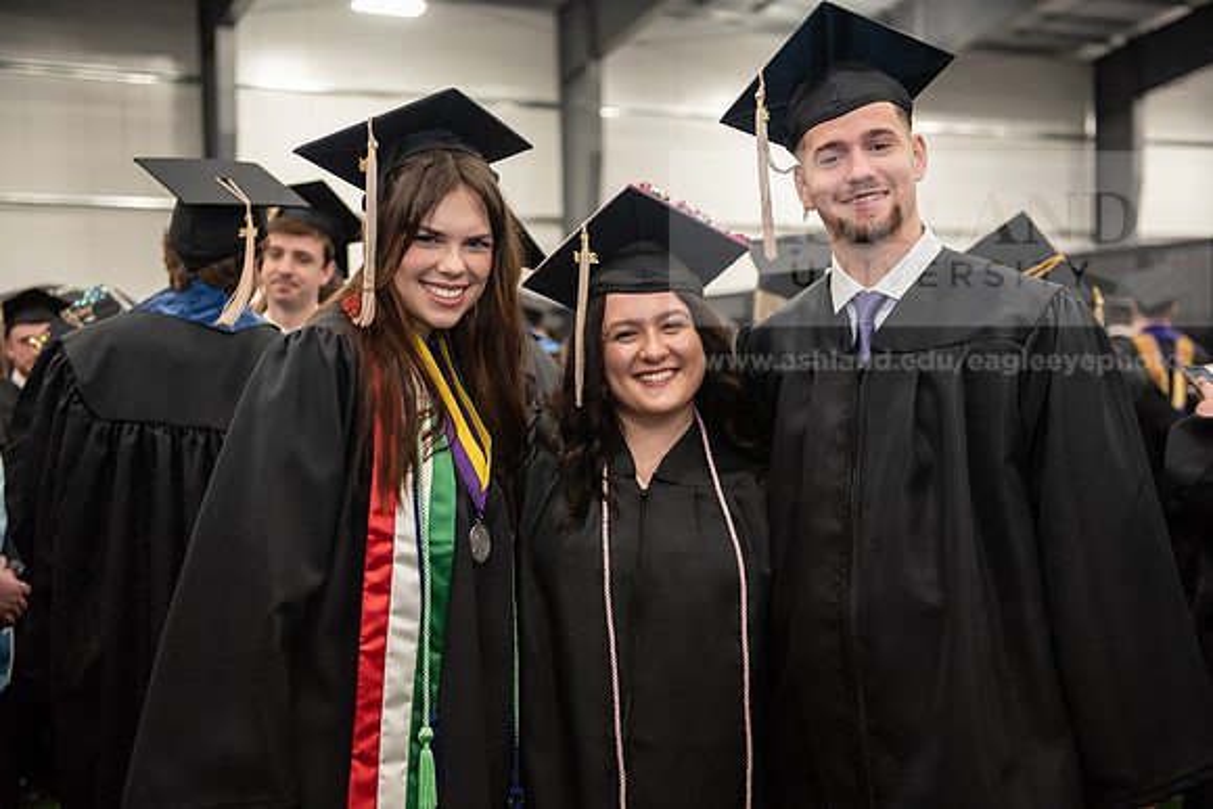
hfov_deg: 39.6
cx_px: 606
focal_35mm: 50
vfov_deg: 27.0
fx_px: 1685
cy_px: 404
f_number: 3.2
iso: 2000
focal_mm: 50
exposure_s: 1/160
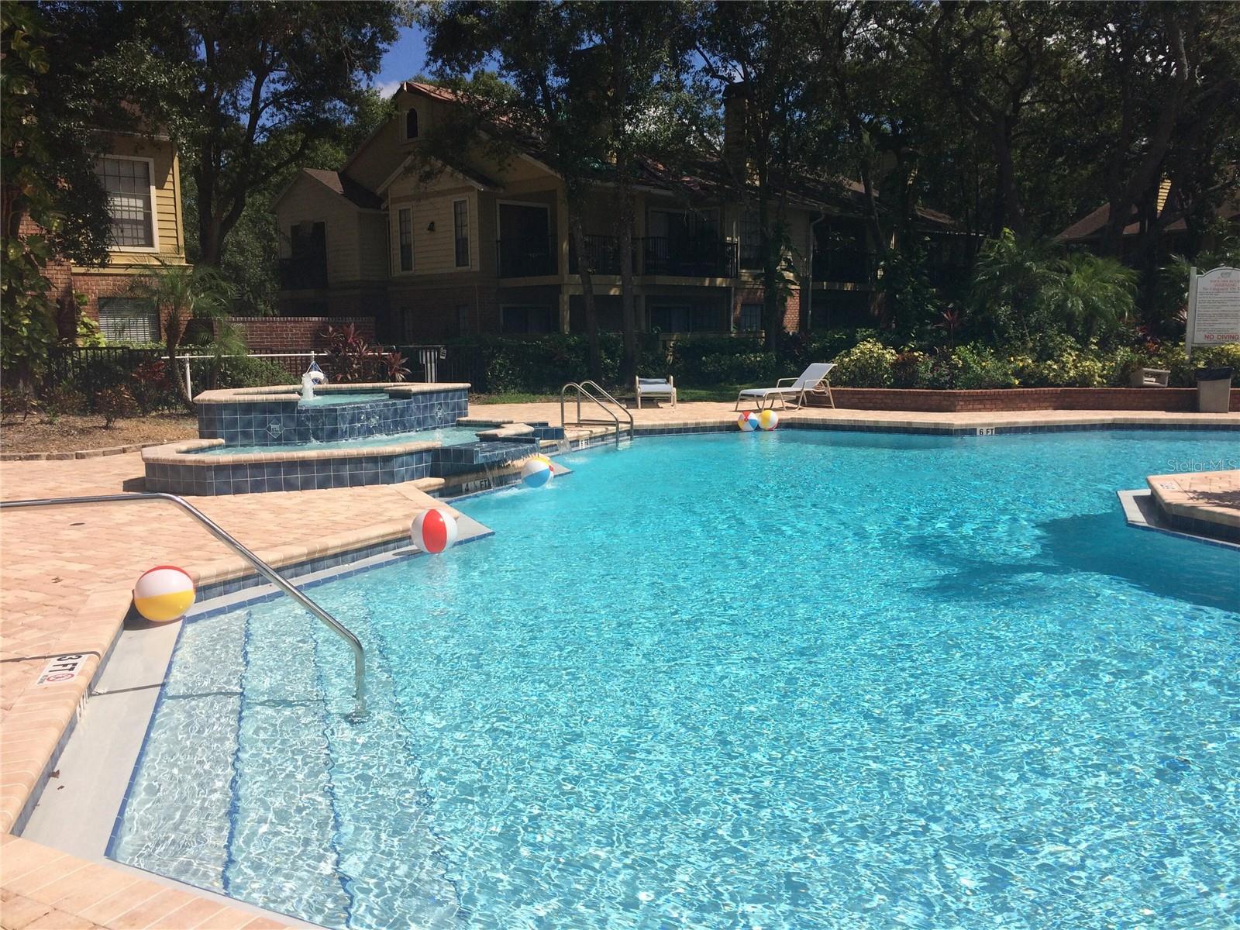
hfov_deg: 61.7
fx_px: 1039
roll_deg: +1.0
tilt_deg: -7.9
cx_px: 620
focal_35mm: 29
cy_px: 465
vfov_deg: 48.2
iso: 32
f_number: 2.2
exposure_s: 1/3731
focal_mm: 4.15
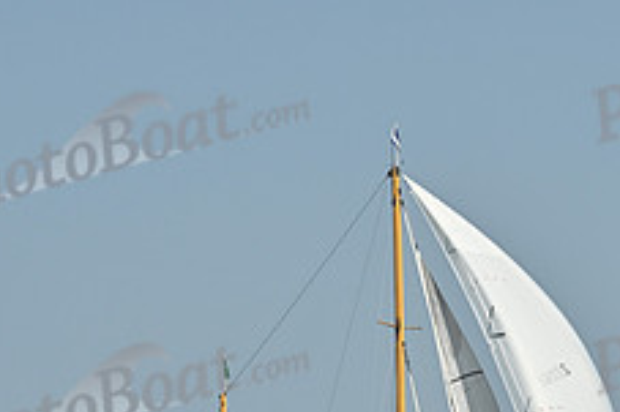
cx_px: 453
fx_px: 4492
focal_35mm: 261
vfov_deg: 5.2
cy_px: 503
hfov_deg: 7.9
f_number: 11
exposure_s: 1/1000
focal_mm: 102
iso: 320
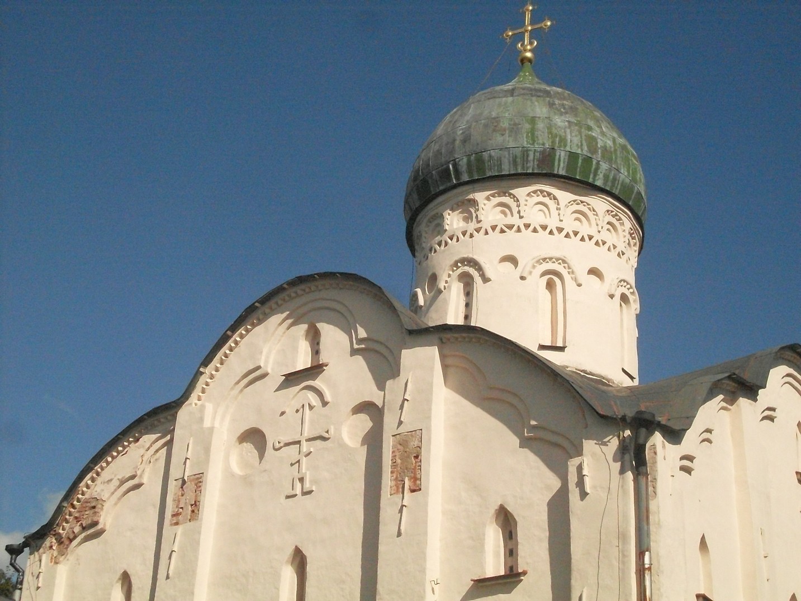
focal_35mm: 71
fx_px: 1643
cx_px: 400
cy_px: 300
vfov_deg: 20.7
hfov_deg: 27.4
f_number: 10.8
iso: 400
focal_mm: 11.7
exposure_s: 1/1000
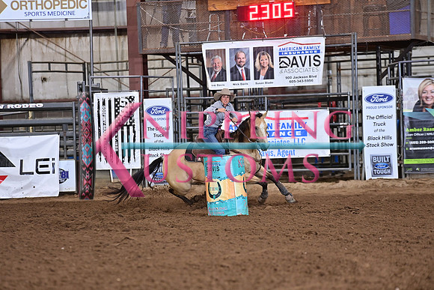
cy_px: 145
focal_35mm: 200
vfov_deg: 6.9
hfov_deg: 10.3
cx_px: 217
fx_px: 2412
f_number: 3.5
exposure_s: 1/250
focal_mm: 200
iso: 1600
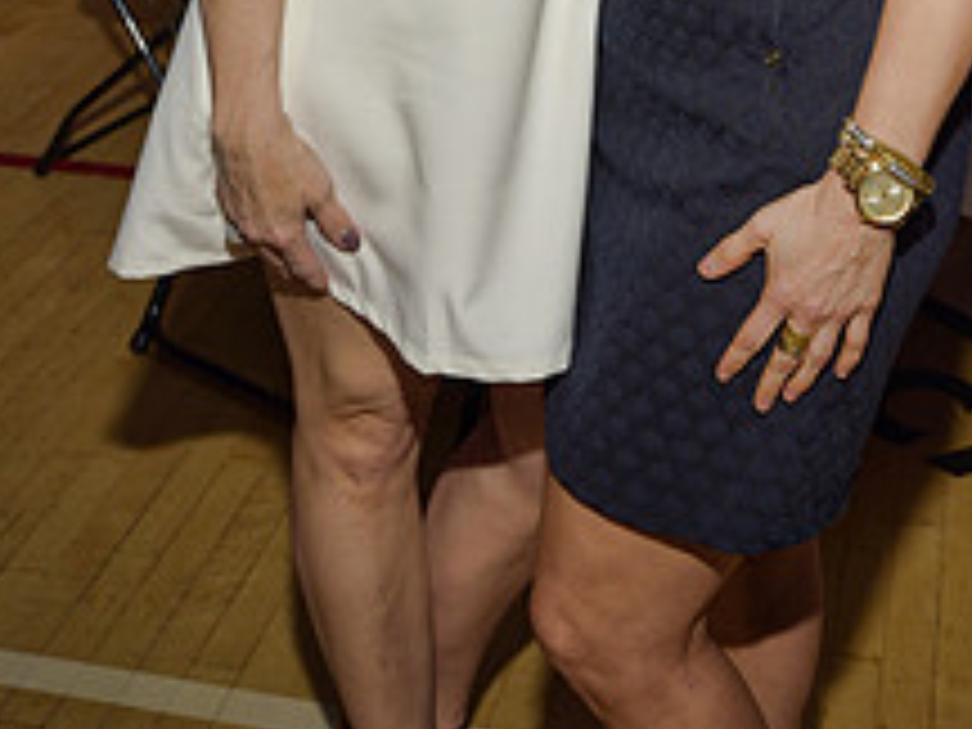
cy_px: -243
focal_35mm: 72
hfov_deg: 27.0
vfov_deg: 18.8
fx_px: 2022
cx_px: 572
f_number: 5
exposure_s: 1/60
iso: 200
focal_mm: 36
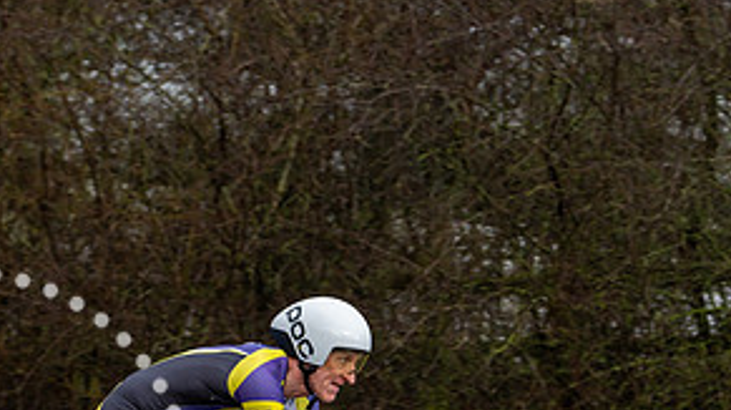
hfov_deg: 9.1
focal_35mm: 237
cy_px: 393
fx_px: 4589
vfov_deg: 5.1
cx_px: 290
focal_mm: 83
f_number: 3.5
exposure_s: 1/1000
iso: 400
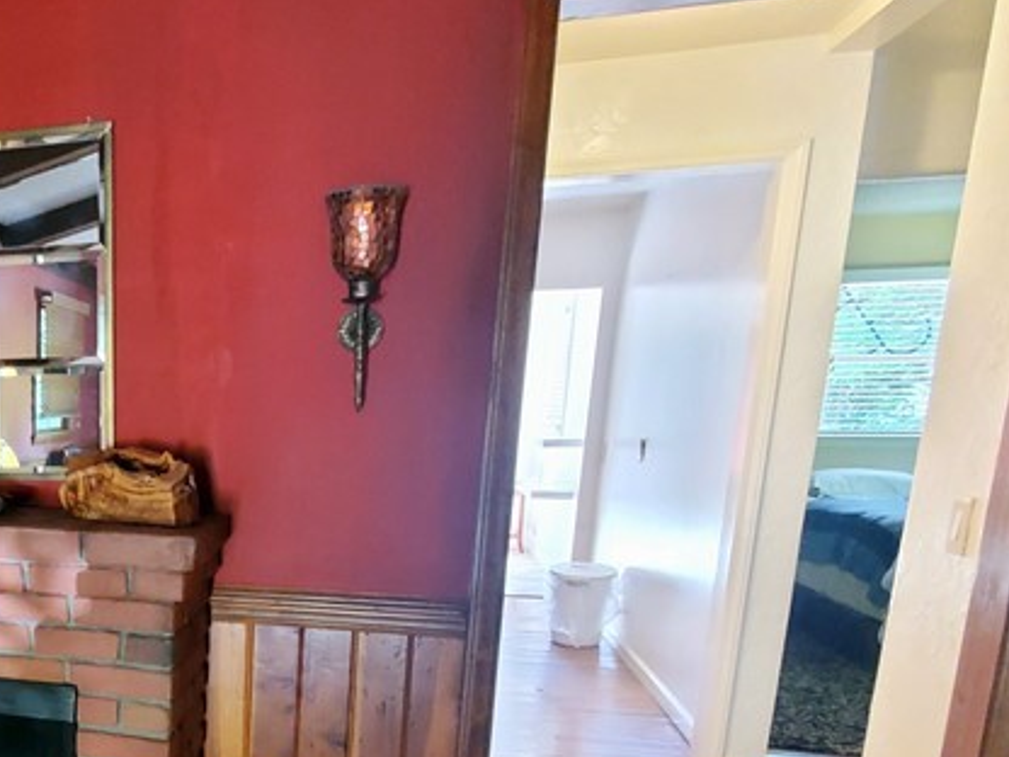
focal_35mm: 32
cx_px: 78
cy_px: 631
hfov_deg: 49.7
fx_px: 933
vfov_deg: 41.8
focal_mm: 1.8
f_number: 2.2
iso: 1000
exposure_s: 1/30
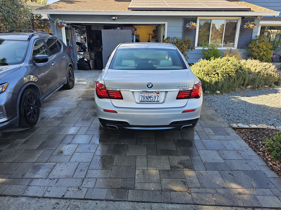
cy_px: 105
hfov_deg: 73.9
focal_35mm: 23
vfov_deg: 58.9
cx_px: 140
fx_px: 187
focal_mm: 6.3
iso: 32
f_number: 1.7
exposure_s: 1/180
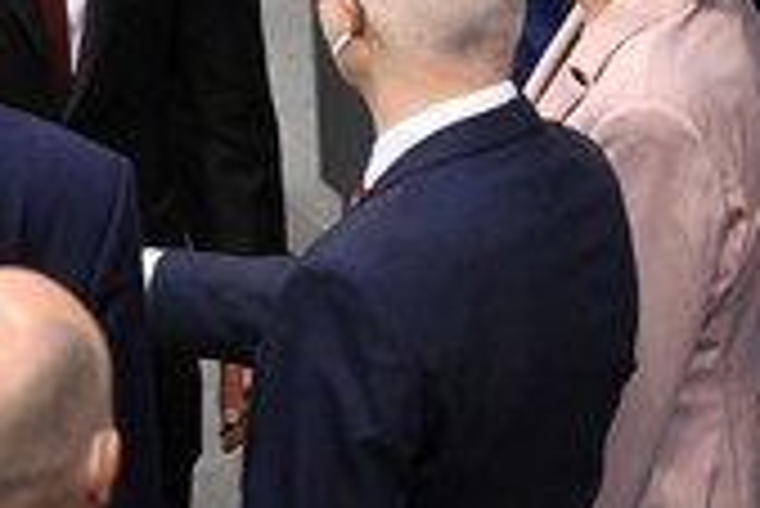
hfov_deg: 3.9
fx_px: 11262
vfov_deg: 2.6
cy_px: -63
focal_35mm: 533
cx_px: 362
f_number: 5
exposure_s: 1/250
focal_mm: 200
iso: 6400
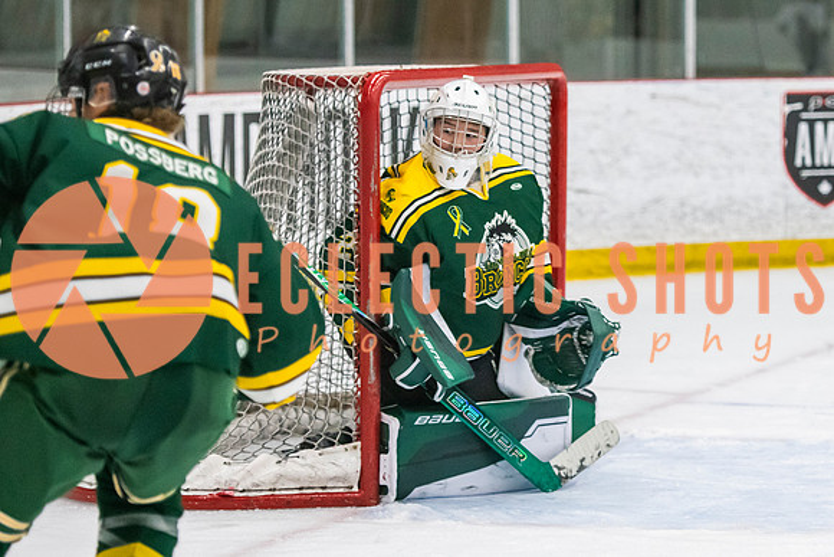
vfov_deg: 7.1
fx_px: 4460
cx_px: 568
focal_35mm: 192
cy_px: 258
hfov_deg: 10.7
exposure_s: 1/640
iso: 2500
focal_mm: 105
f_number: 3.2
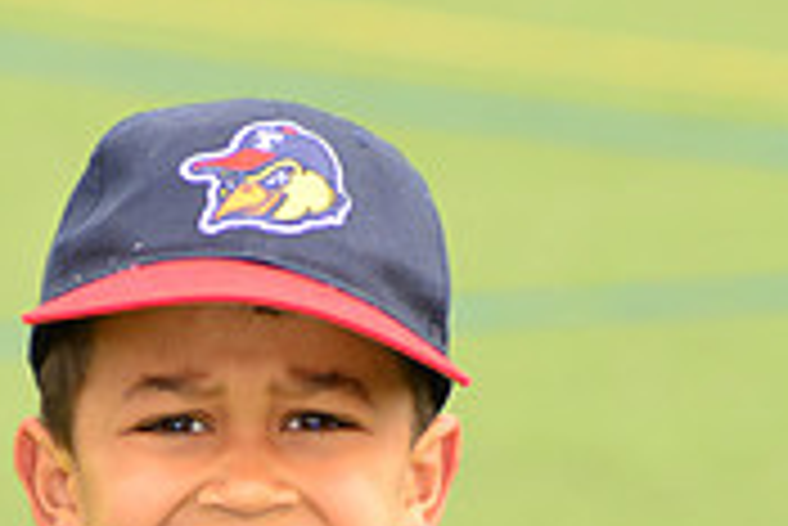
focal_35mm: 663
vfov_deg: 2.1
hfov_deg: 3.1
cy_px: 740
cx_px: 239
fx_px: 14524
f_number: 8
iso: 250
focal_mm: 200
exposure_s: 1/200
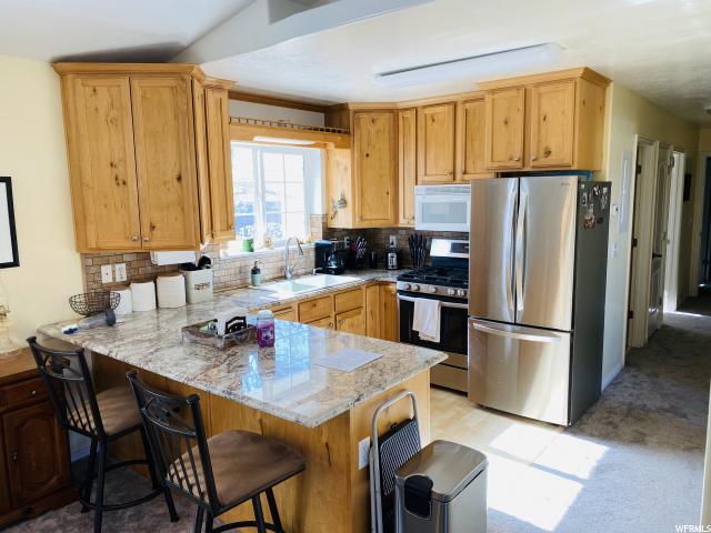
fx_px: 534
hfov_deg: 67.3
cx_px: 356
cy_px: 266
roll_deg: +1.5
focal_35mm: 26
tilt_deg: -7.8
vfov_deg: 53.1
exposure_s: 1/120
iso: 50
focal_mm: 4.25
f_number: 1.8
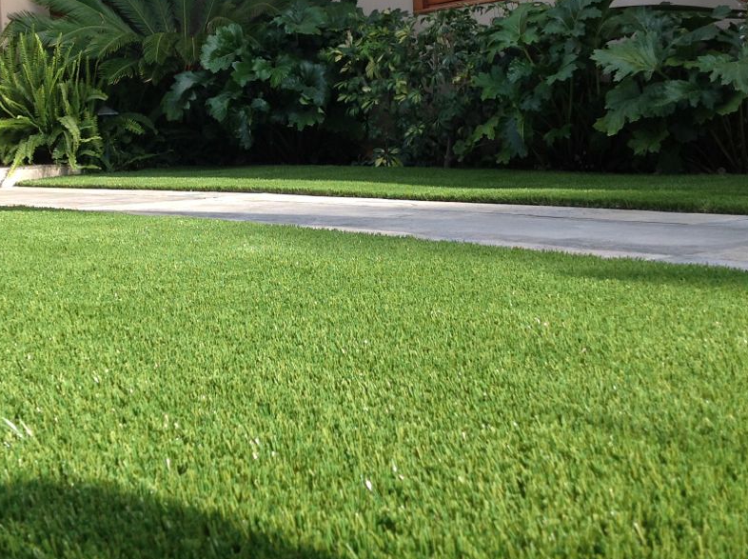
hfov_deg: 33.7
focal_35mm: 57
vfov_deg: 25.3
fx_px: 1230
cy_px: 137
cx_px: 282
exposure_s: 1/420
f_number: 2.4
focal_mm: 4.28
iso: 50
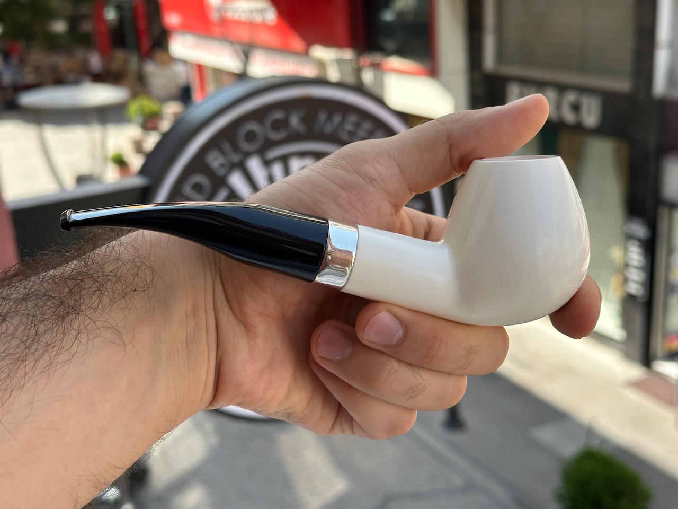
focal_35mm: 48
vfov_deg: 30.3
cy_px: 254
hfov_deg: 39.7
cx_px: 339
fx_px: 940
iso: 64
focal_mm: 6.86
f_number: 1.78
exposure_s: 1/797
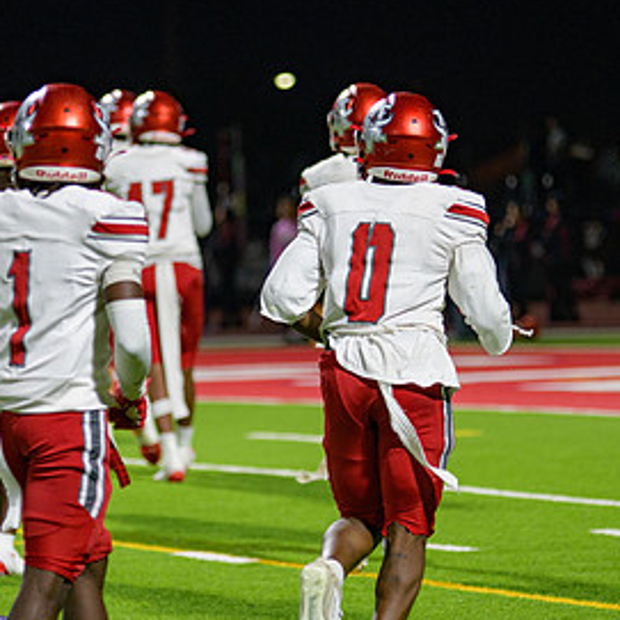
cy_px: 319
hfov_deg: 6.6
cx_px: 284
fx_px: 5350
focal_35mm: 264
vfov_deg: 6.6
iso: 1250
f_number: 2.8
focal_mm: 145
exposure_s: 1/320
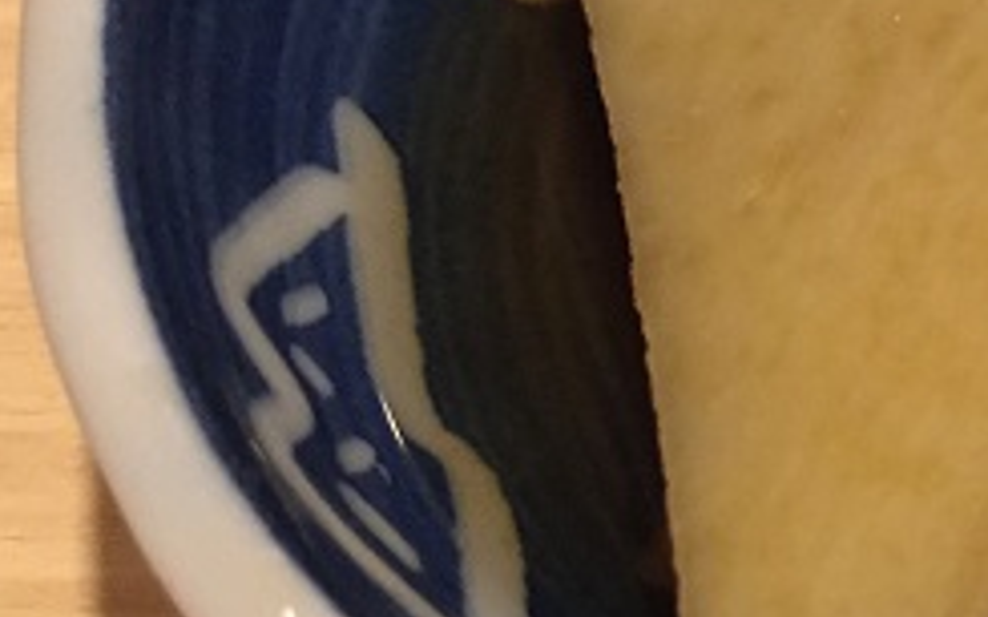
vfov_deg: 15.8
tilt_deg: -56.2
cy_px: 97
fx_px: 2207
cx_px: 1151
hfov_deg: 23.3
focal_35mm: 82
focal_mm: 4.15
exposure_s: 1/15
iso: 320
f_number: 2.2
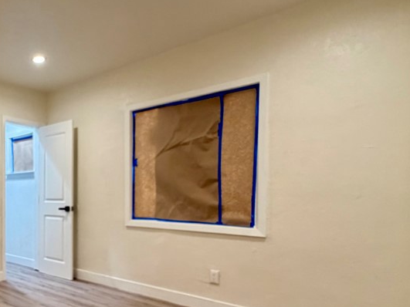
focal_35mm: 27
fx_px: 320
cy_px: 205
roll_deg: +0.4
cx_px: 41
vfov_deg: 50.4
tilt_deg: -0.8
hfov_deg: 56.4
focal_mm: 2.22
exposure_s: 1/60
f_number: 2.2
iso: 400
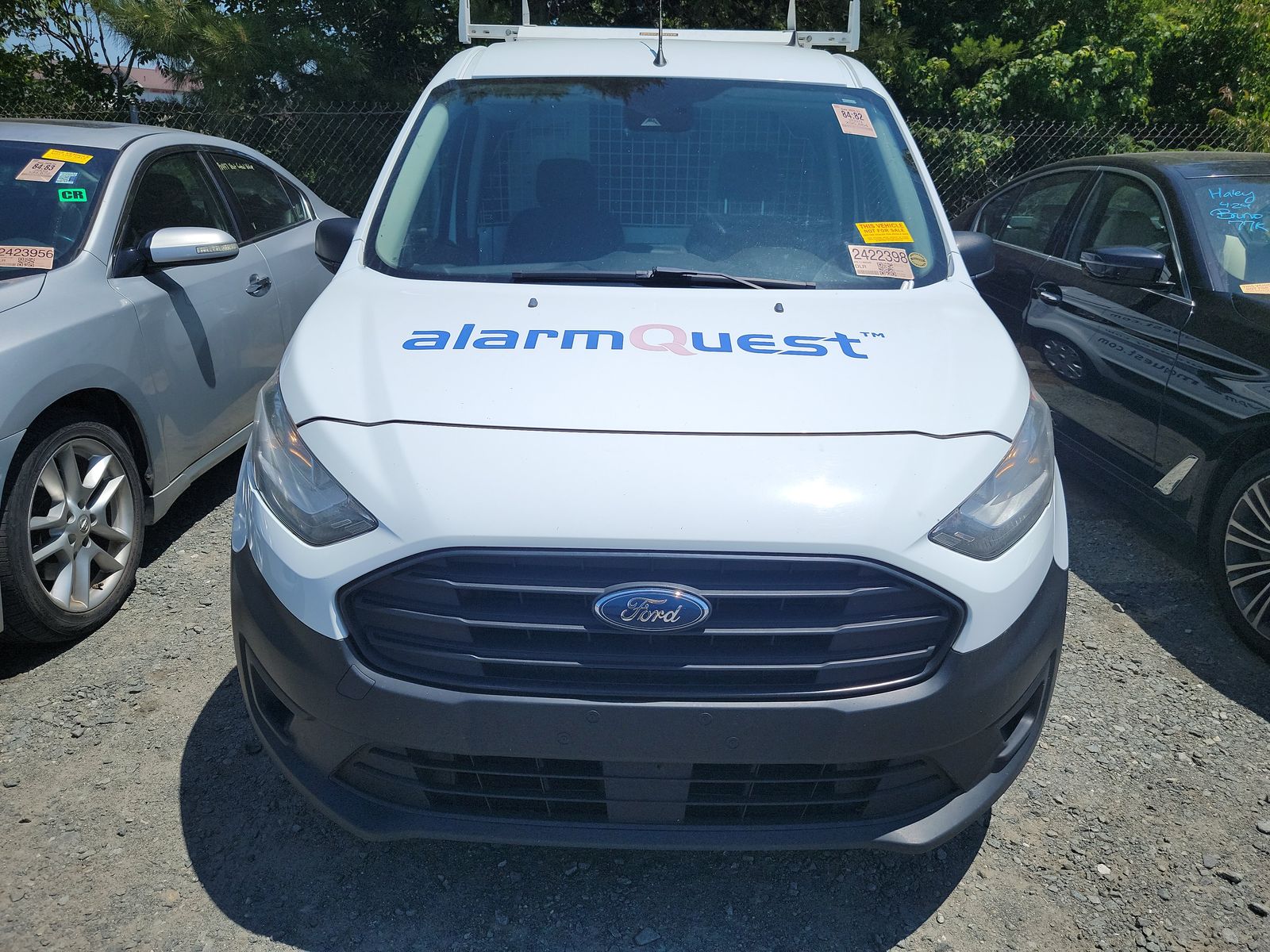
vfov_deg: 56.8
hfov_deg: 71.6
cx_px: 635
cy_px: 476
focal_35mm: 24
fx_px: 881
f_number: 1.8
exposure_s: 1/1676
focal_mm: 6.7
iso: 50
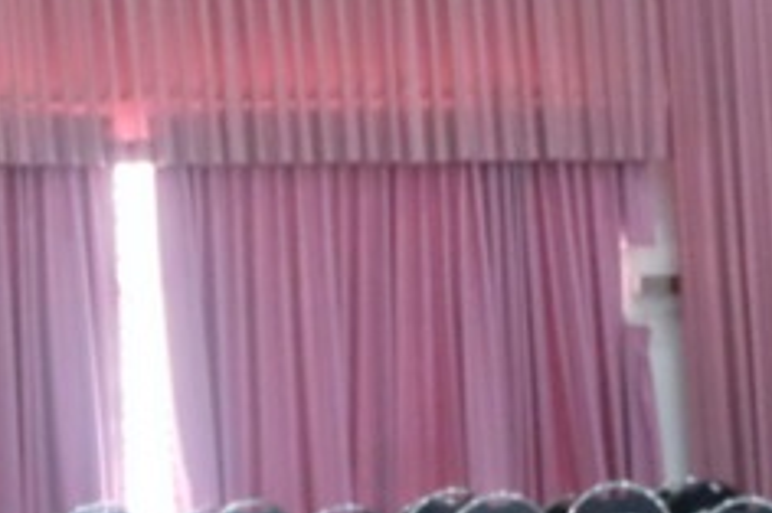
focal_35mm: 222
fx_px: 4757
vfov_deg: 6.0
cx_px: 1331
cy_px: 1005
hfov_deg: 8.9
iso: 6400
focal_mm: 34
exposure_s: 1/75
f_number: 5
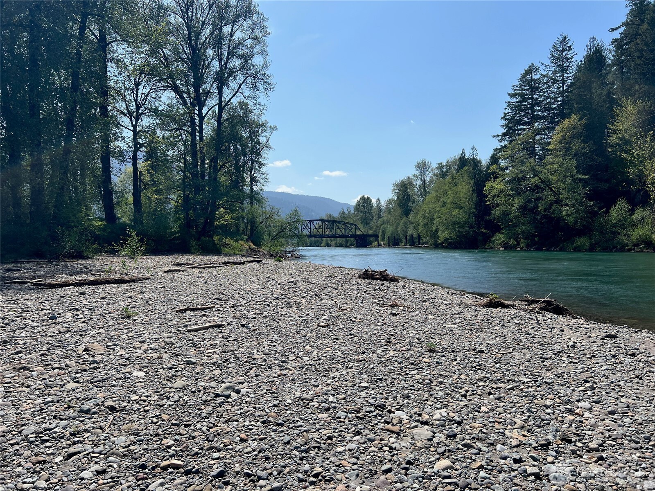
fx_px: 492
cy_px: 246
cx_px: 328
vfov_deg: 53.1
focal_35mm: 26
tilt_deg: -0.4
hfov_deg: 67.3
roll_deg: +0.4
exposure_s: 1/5882
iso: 50
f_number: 1.5
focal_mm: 5.7
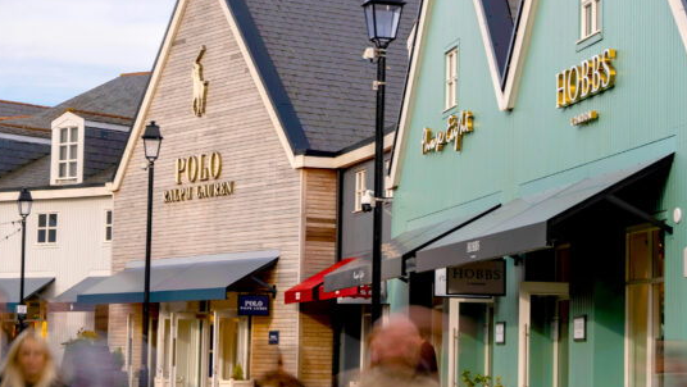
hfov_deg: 18.8
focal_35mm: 114
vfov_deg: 10.6
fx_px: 2078
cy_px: 84
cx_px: 329
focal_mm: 57
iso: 400
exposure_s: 1.3
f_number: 5
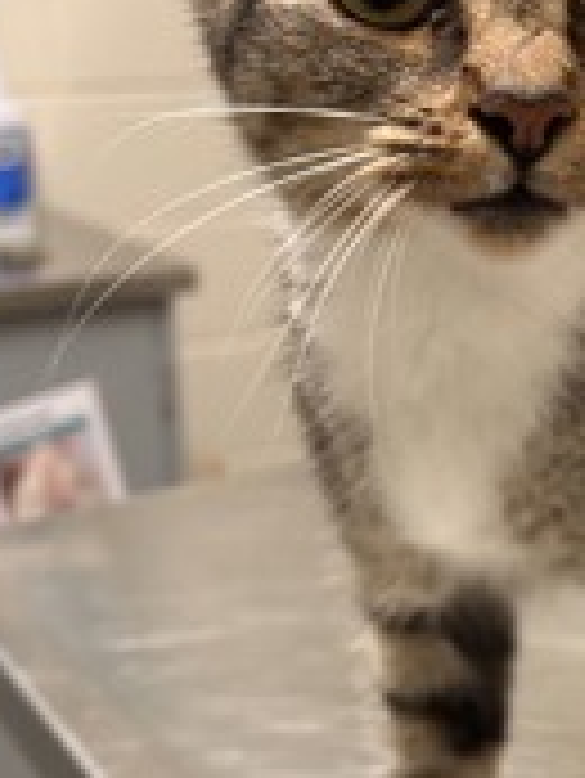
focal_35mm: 63
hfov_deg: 22.5
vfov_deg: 30.6
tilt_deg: -17.4
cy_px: 481
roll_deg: -3.6
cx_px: 574
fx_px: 1418
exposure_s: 1/60
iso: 125
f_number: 1.5
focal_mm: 5.7
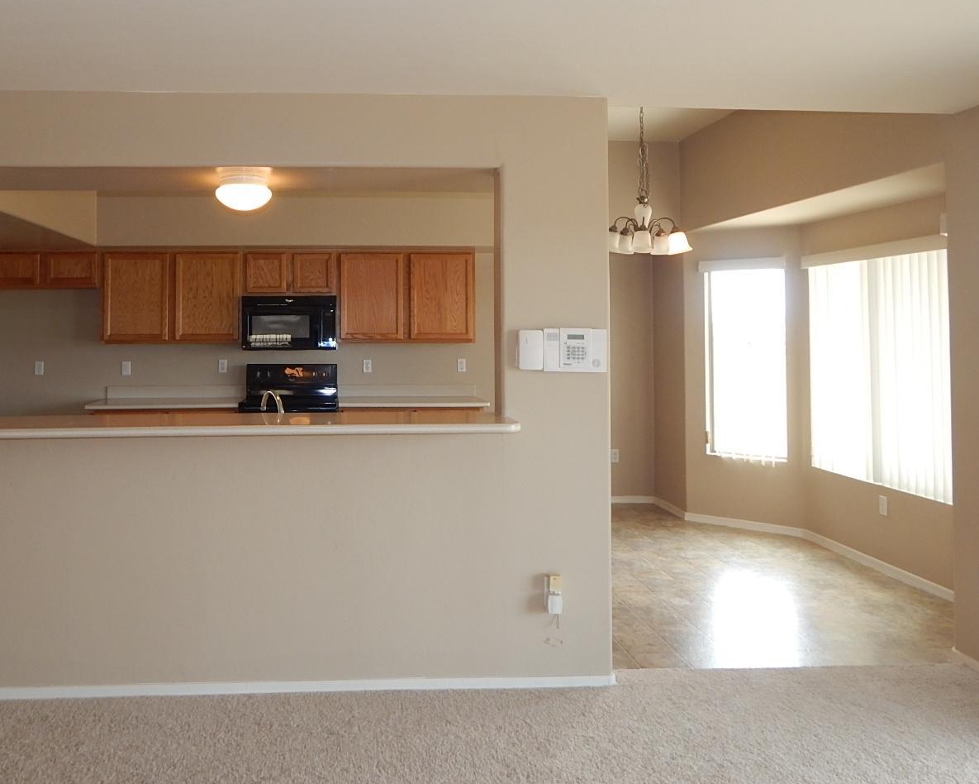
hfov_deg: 59.7
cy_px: 295
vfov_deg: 49.5
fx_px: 840
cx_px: 370
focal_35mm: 29
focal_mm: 4
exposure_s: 1/60
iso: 125
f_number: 3
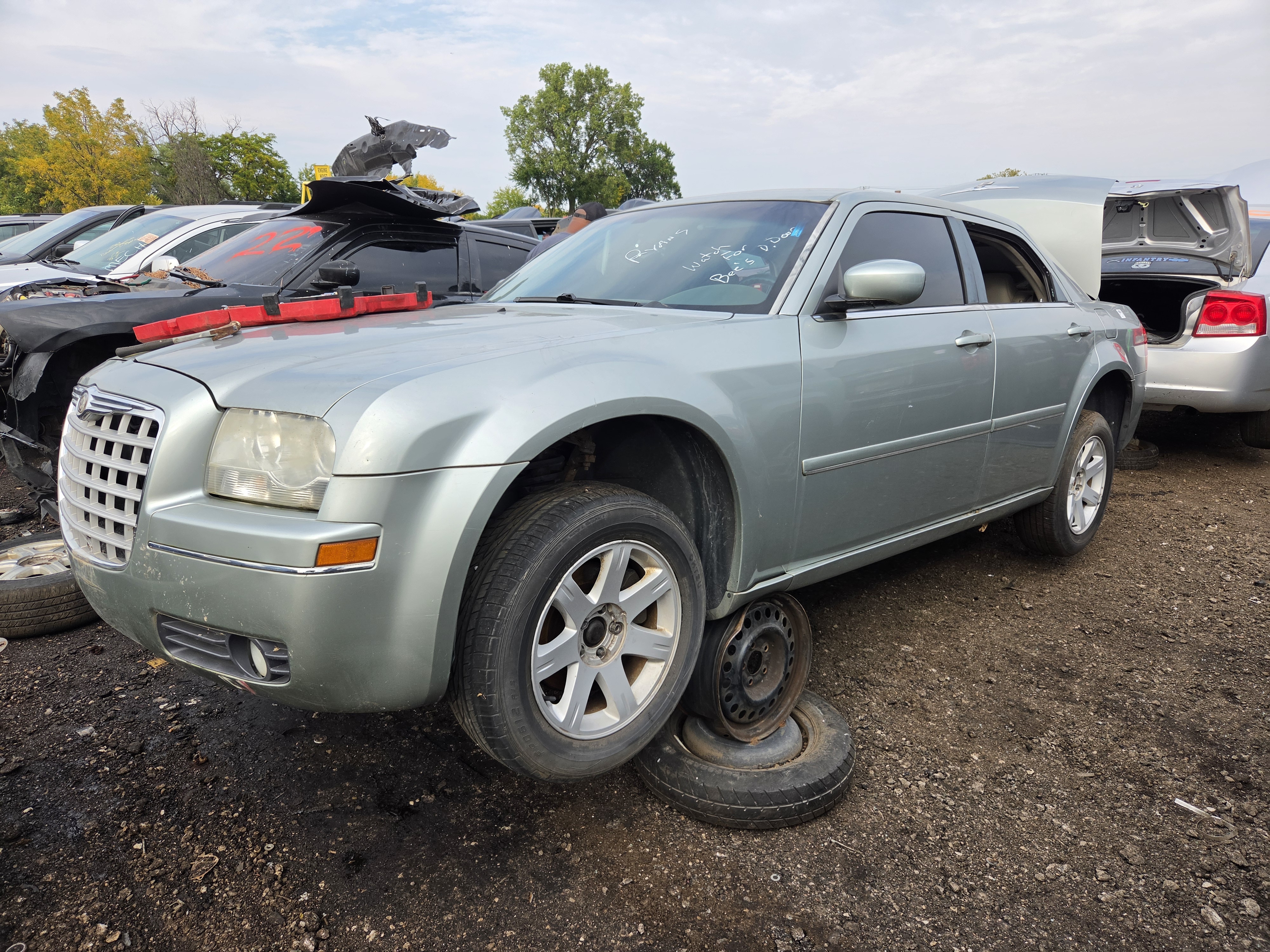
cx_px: 635
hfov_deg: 73.9
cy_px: 476
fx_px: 844
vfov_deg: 58.9
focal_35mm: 23
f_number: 1.8
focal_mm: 5.4
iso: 80
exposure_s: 1/1497
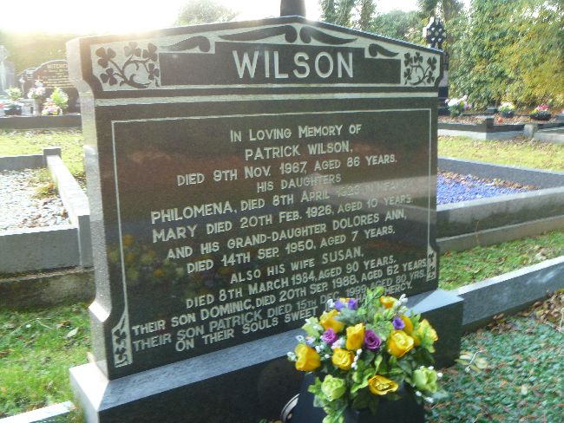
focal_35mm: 35
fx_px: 570
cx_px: 282
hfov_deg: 52.6
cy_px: 212
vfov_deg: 40.7
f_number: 3.5
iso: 100
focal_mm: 6.3
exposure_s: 1/8
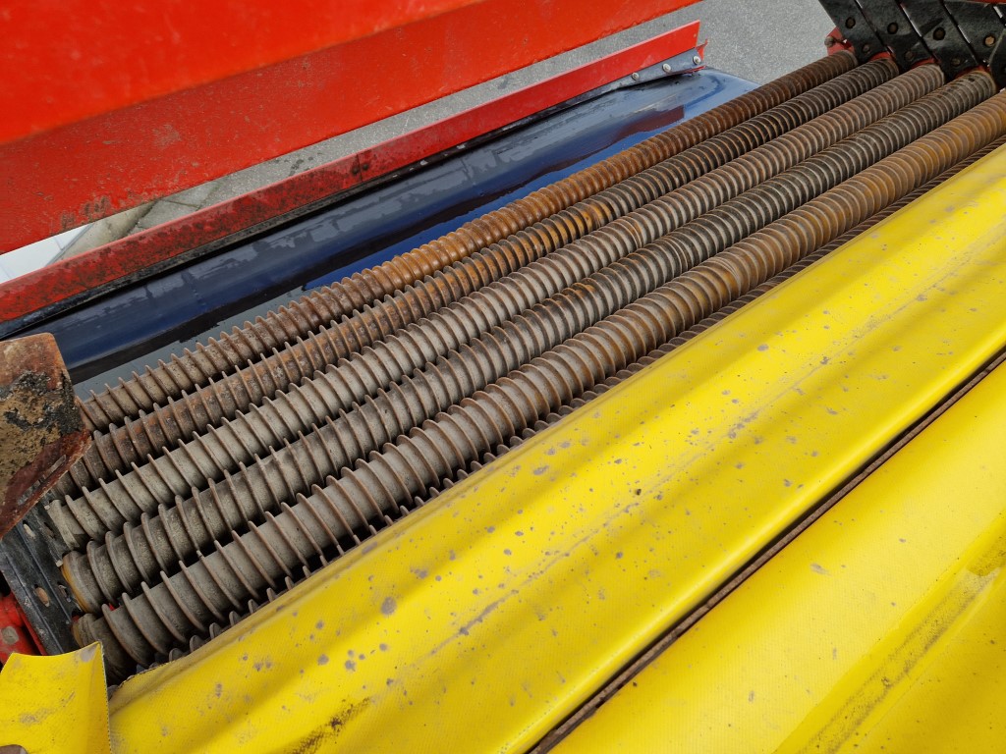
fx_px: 668
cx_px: 503
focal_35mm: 23
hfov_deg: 73.9
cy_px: 377
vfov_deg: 58.9
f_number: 1.8
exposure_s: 1/628
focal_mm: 5.4
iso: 50
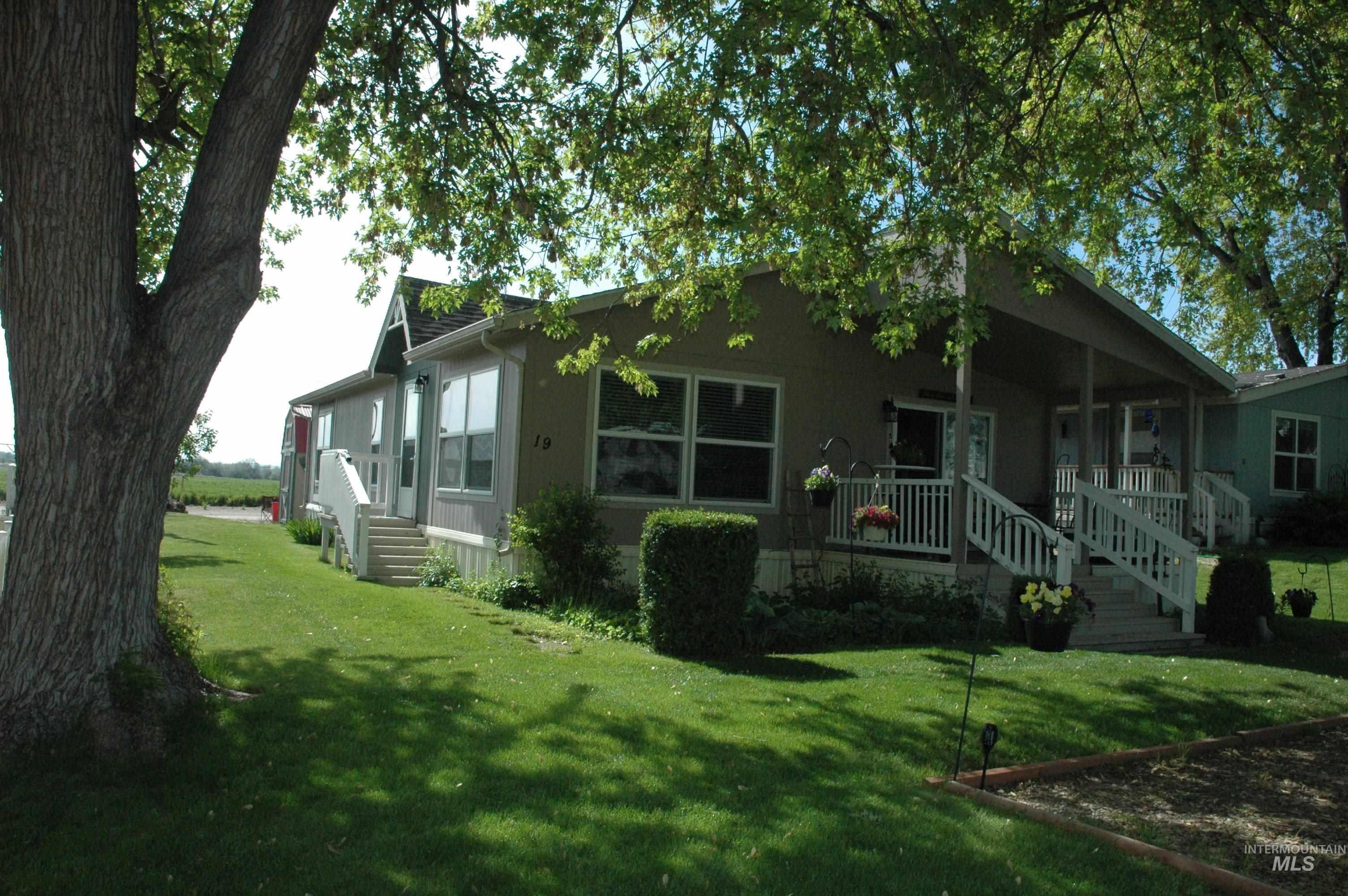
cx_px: 674
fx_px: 1010
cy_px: 448
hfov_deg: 67.4
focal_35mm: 27
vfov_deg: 47.8
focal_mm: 18
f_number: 11
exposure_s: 1/500
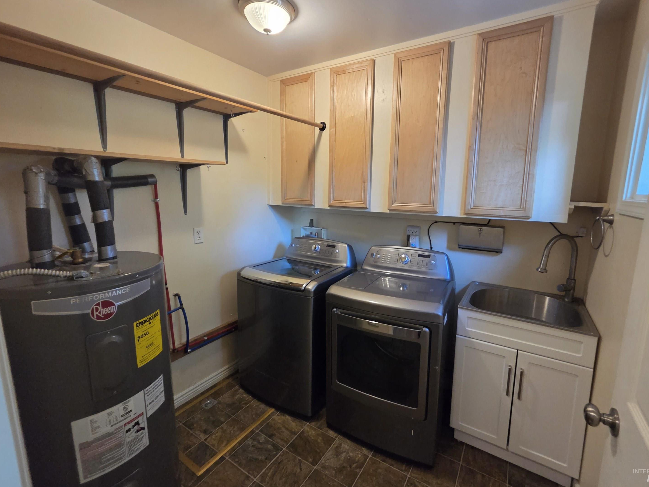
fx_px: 262
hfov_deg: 102.0
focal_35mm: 14
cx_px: 336
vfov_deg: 85.6
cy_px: 233
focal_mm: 2.2
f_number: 2.2
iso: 500
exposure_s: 1/60
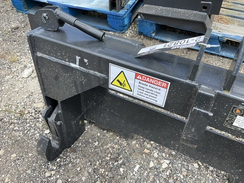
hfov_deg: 61.7
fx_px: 204
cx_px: 122
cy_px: 92
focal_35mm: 29
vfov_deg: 48.2
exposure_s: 1/540
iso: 25
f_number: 1.8
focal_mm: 3
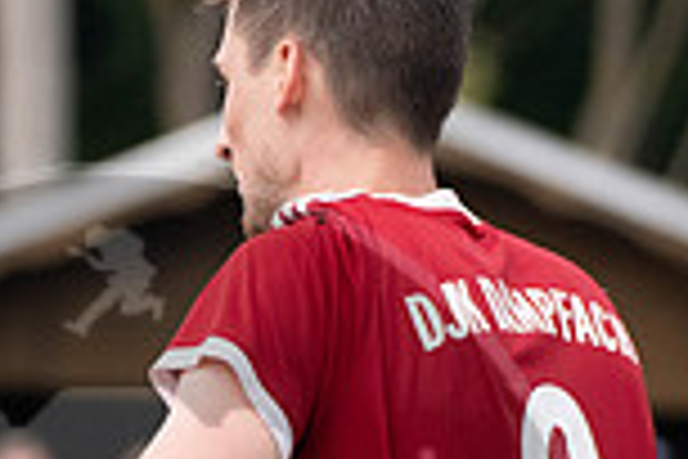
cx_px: -108
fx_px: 17982
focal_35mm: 941
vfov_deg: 1.5
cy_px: 598
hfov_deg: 2.2
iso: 1600
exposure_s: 1/1600
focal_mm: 200
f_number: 5.6
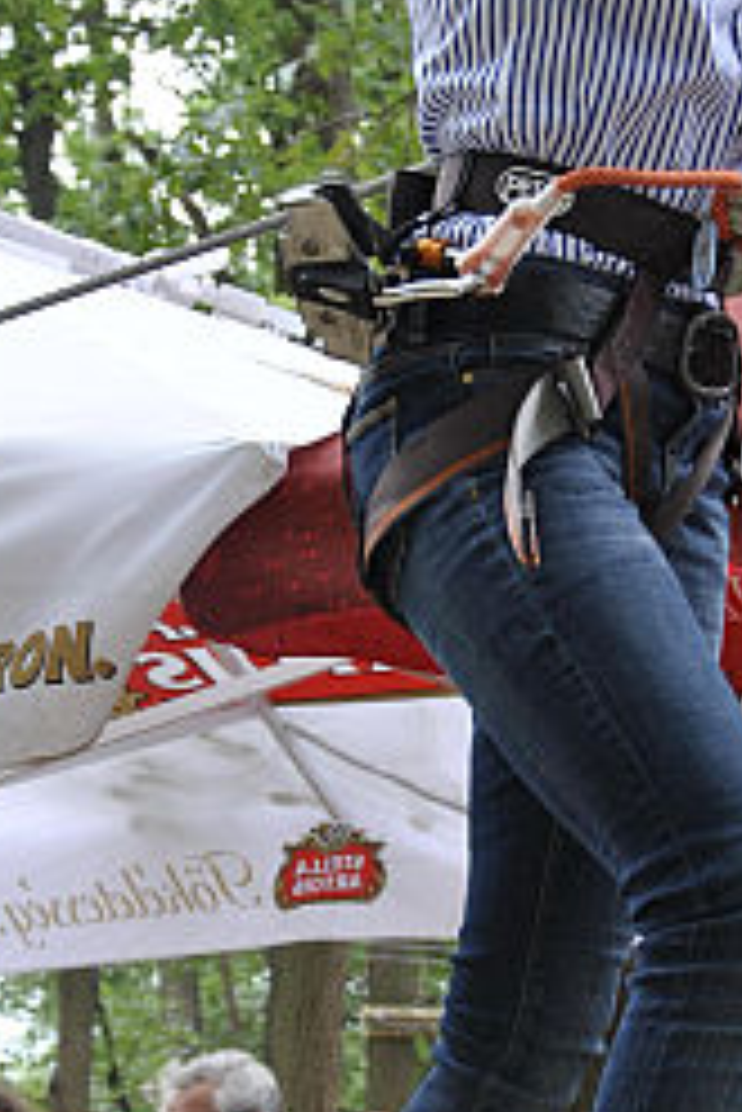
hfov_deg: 9.9
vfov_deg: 14.7
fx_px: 4291
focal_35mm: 139
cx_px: 549
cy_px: 527
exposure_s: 1/100
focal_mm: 34
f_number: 5
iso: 200
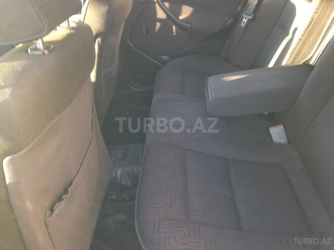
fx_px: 318
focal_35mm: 33
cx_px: 167
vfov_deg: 42.9
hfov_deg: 55.4
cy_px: 125
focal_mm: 4.12
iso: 100
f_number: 2.4
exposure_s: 1/20
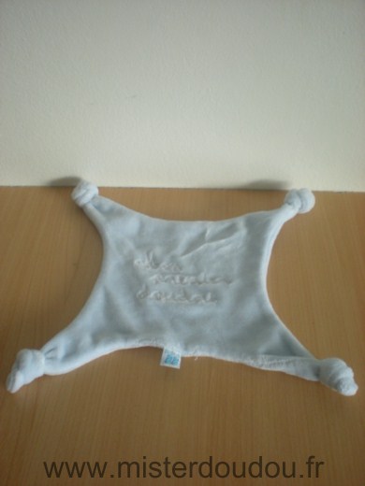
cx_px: 182
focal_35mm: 38
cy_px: 243
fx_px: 534
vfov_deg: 49.0
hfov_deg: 37.7
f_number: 3.1
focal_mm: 6.3
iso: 200
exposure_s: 1/28.7
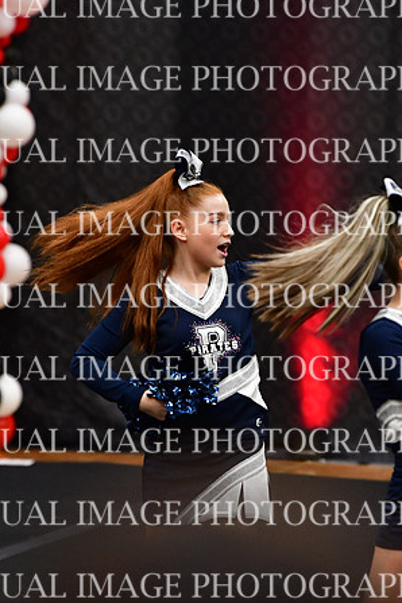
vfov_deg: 5.3
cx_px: 183
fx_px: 6515
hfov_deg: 3.5
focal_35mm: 389
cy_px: 332
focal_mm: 200
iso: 4000
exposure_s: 1/500
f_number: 3.5
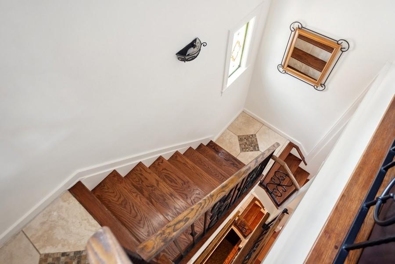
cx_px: 198
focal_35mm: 23
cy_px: 132
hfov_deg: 76.1
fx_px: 252
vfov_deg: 55.1
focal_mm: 15.1
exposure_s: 1/18
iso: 1000
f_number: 4
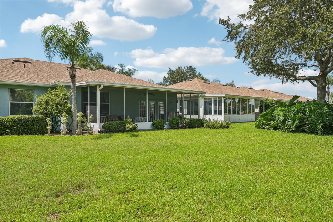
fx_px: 222
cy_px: 111
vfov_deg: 53.1
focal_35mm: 24
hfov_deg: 73.8
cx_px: 166
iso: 400
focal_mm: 24
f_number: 8
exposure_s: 1/1000
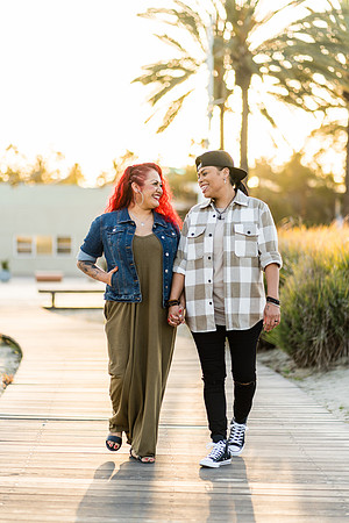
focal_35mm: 85
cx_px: 174
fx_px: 1236
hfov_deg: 16.1
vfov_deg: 23.9
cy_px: 262
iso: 100
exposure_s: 1/800
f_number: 1.8
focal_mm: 85
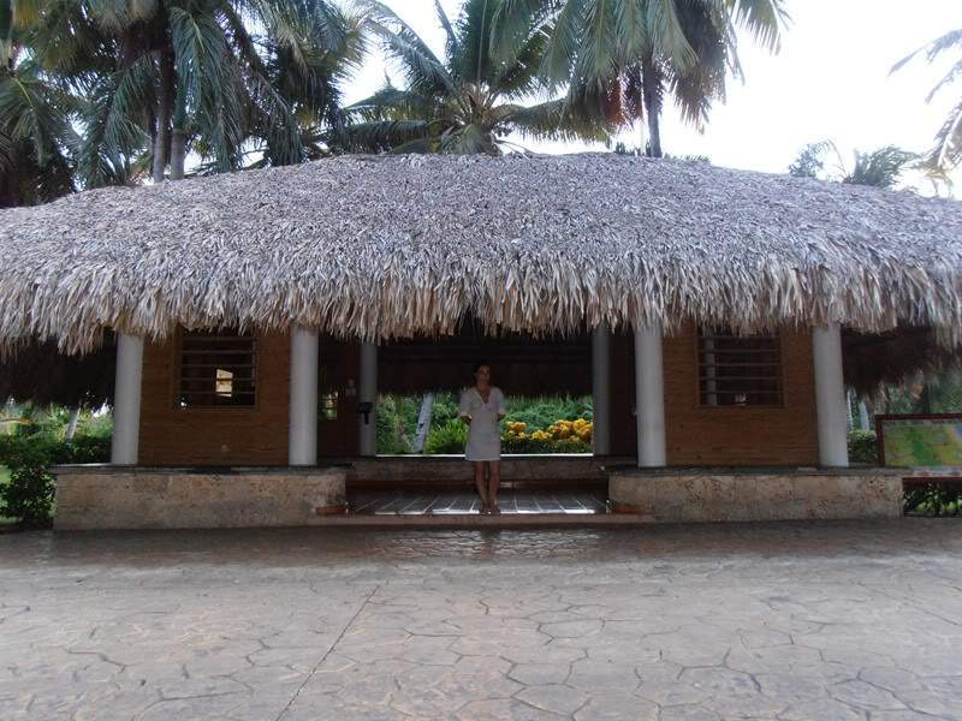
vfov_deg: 56.8
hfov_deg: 71.6
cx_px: 481
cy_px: 360
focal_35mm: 24
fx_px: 667
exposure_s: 1/30
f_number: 3
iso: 200
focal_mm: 4.2
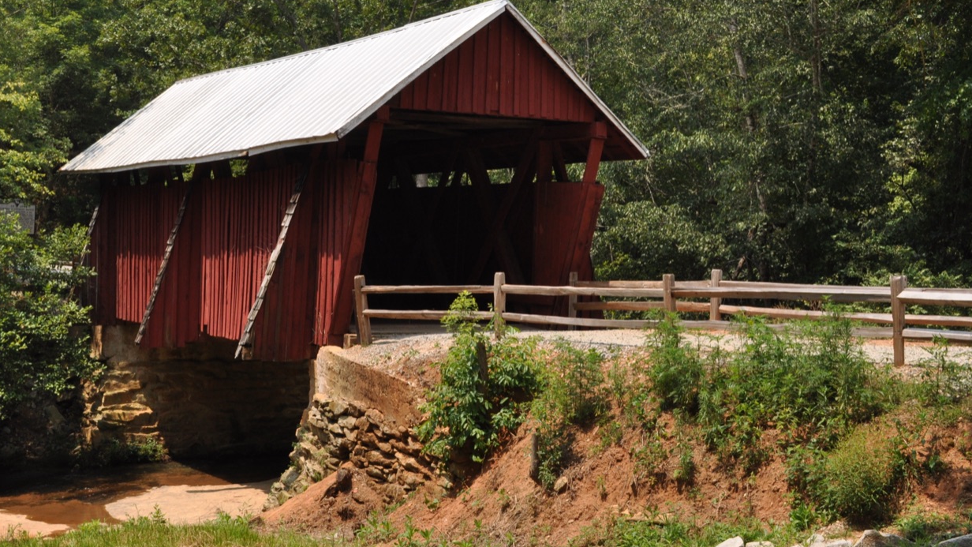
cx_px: 383
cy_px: 235
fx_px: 1366
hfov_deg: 39.0
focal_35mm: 53
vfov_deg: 22.6
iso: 400
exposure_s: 1/500
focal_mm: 26
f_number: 11
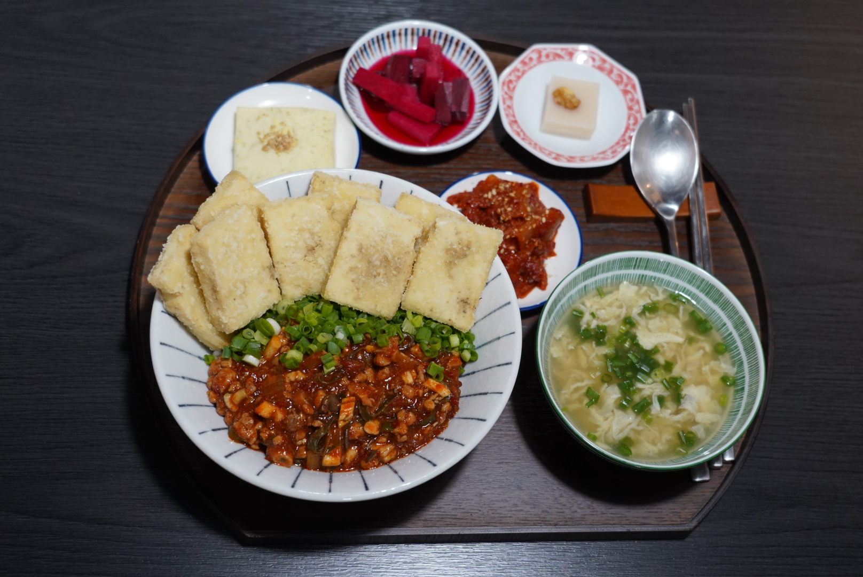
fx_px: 1127
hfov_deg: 41.9
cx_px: 432
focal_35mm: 47
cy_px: 288
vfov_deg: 28.7
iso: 2000
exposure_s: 1/160
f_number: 5.6
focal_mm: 47
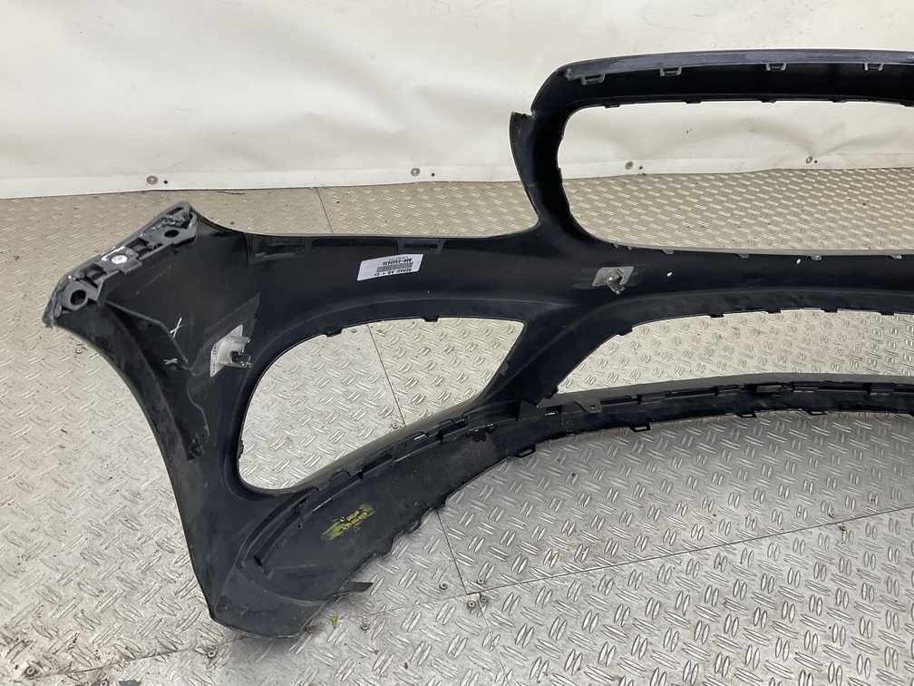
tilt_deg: -34.9
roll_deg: -10.5
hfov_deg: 61.7
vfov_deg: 48.2
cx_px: 457
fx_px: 766
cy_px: 343
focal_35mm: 29
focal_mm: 3
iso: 40
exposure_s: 1/120
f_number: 1.8
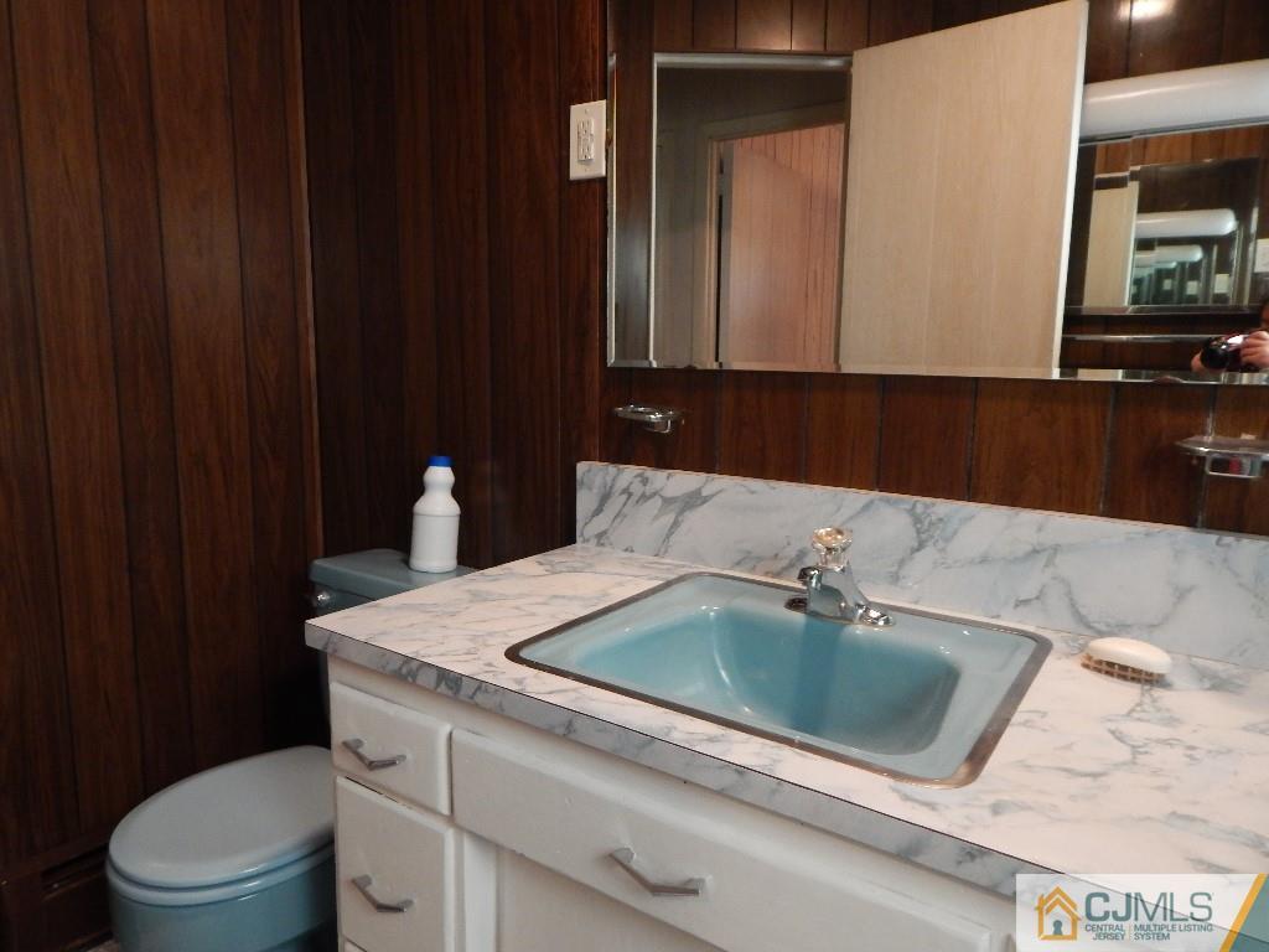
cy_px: 476
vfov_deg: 61.1
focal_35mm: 22
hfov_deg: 76.4
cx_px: 634
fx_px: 807
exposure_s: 1/40
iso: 400
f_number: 3
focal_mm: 4
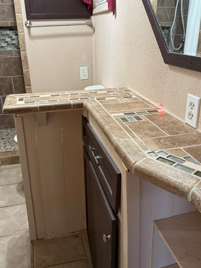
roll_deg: +1.3
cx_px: 110
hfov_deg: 45.4
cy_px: 112
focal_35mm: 31
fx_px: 240
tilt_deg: -15.5
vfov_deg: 58.0
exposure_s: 1/60
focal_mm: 6.76
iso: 250
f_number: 1.78
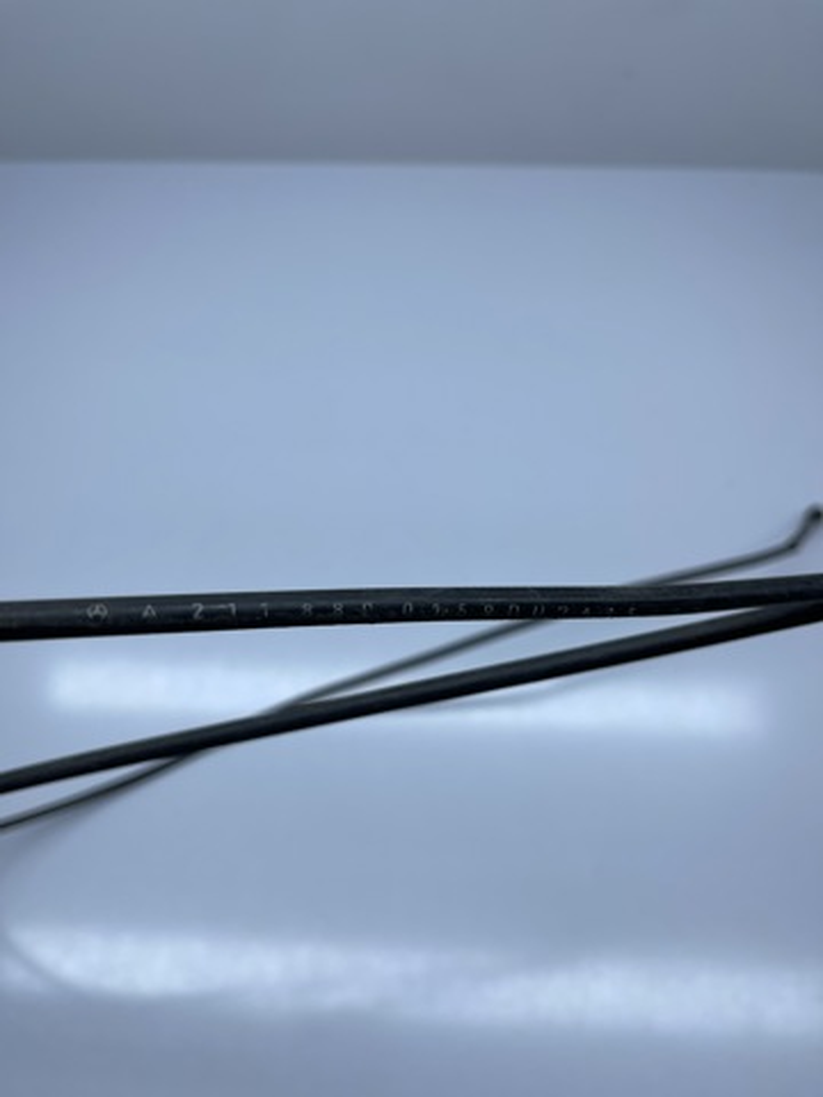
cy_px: 548
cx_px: 412
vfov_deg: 69.4
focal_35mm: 25
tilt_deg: -60.0
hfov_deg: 54.9
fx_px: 793
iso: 32
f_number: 1.6
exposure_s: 1/2165
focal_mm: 5.1
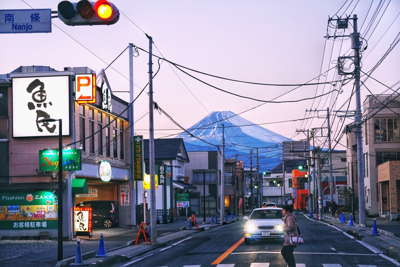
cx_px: 200
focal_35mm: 84
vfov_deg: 16.3
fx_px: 933
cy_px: 134
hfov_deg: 24.2
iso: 1000
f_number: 4.5
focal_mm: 56
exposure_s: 1/100
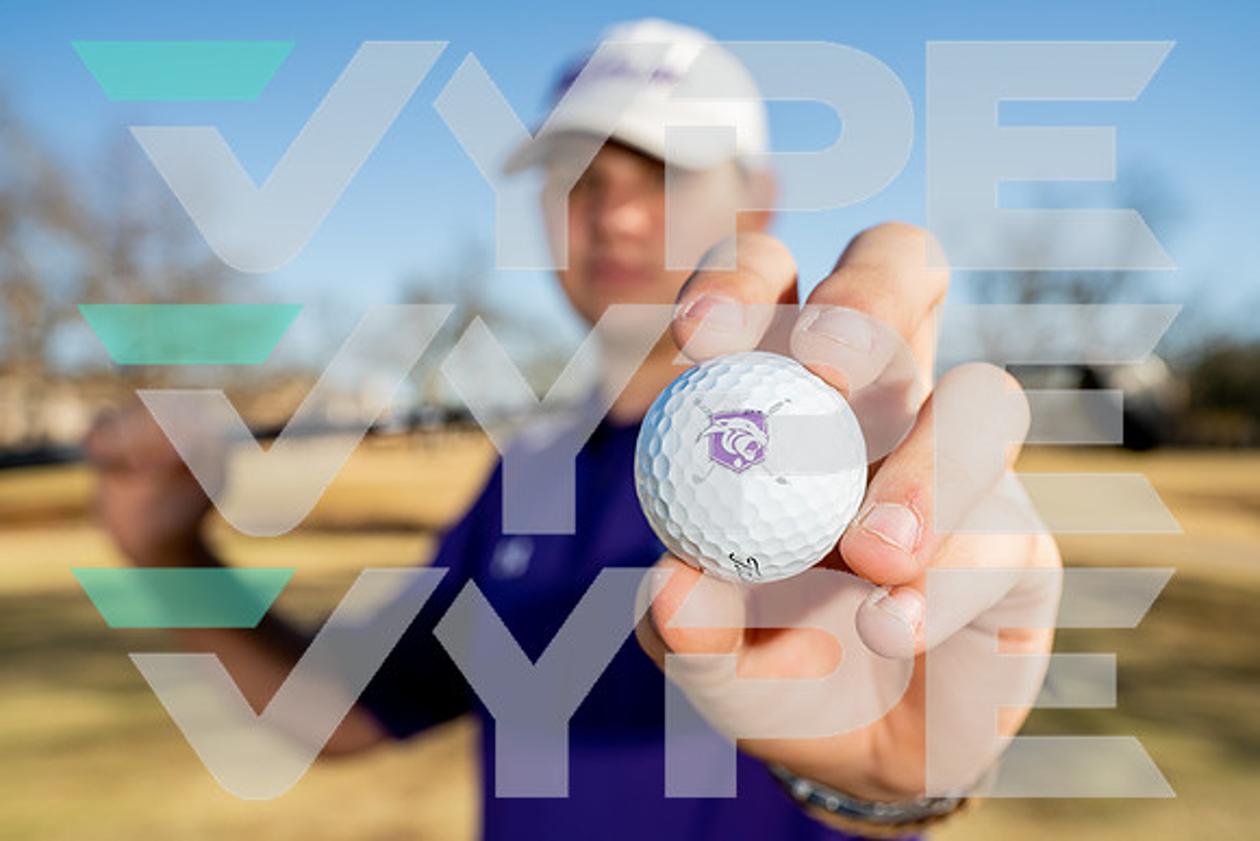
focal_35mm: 35
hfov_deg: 54.4
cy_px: 420
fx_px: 1225
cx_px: 630
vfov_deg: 37.9
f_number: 5.6
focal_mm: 35
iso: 100
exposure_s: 1/250
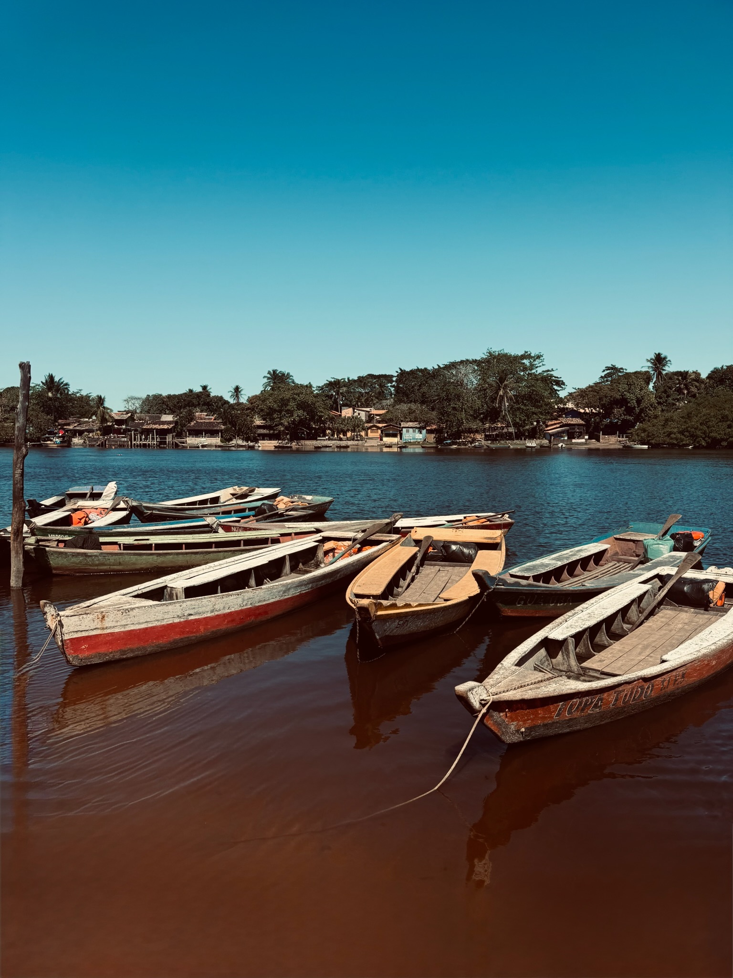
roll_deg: +0.7
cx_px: 366
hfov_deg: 56.8
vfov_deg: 71.6
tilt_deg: -6.5
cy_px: 489
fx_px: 678
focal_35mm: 24
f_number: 1.78
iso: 80
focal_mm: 6.76
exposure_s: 1/4950
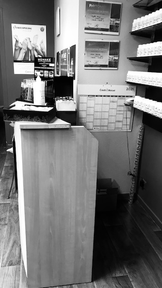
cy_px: 144
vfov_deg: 62.6
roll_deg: -1.1
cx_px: 73
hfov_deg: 37.7
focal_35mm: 31
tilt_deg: -12.8
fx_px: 237
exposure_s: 1/17
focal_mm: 3.99
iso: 40
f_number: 1.8
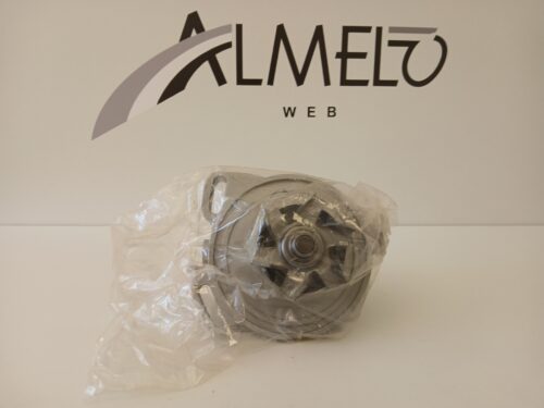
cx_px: 272
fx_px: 409
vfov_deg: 53.1
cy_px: 204
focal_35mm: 26
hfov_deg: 67.3
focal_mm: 3.98
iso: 25
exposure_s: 1/50
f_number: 1.8
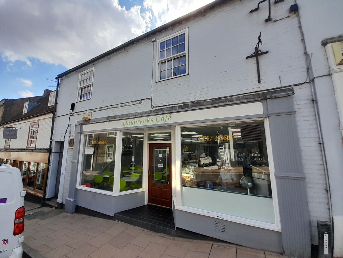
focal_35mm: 13
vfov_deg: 89.9
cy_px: 129
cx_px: 172
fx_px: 129
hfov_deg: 106.2
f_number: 2.2
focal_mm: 1.13
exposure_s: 1/742
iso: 40
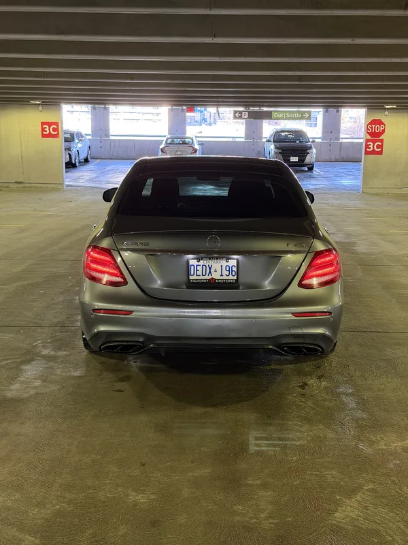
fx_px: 754
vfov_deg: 39.7
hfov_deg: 30.3
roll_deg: -1.0
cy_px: 272
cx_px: 204
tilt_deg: -11.8
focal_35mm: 48
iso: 320
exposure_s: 1/37
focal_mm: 6.76
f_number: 1.78
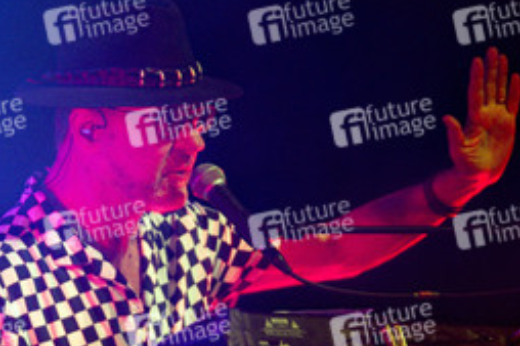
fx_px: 7679
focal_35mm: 532
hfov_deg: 3.9
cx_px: 329
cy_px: 276
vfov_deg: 2.6
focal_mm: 300
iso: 1600
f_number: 2.8
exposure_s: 1/200
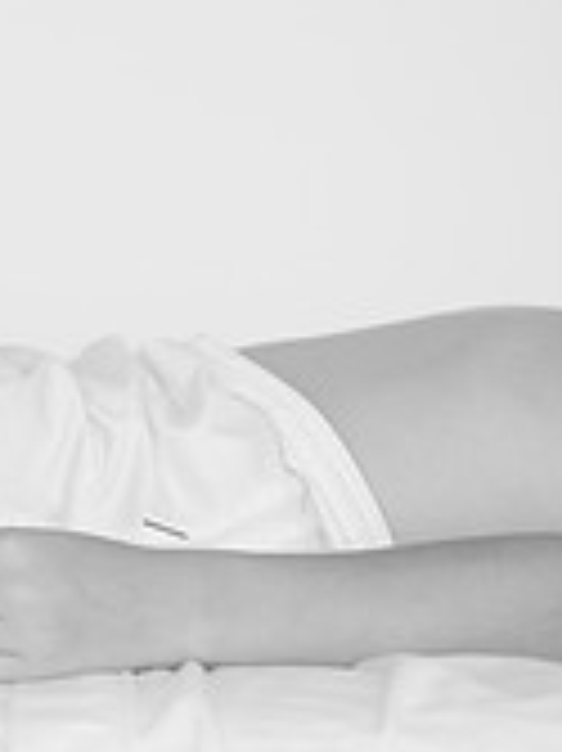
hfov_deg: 7.8
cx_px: -556
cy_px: 243
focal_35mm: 183
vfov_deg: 10.8
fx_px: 3966
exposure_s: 1/500
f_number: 2.2
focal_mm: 50
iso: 250
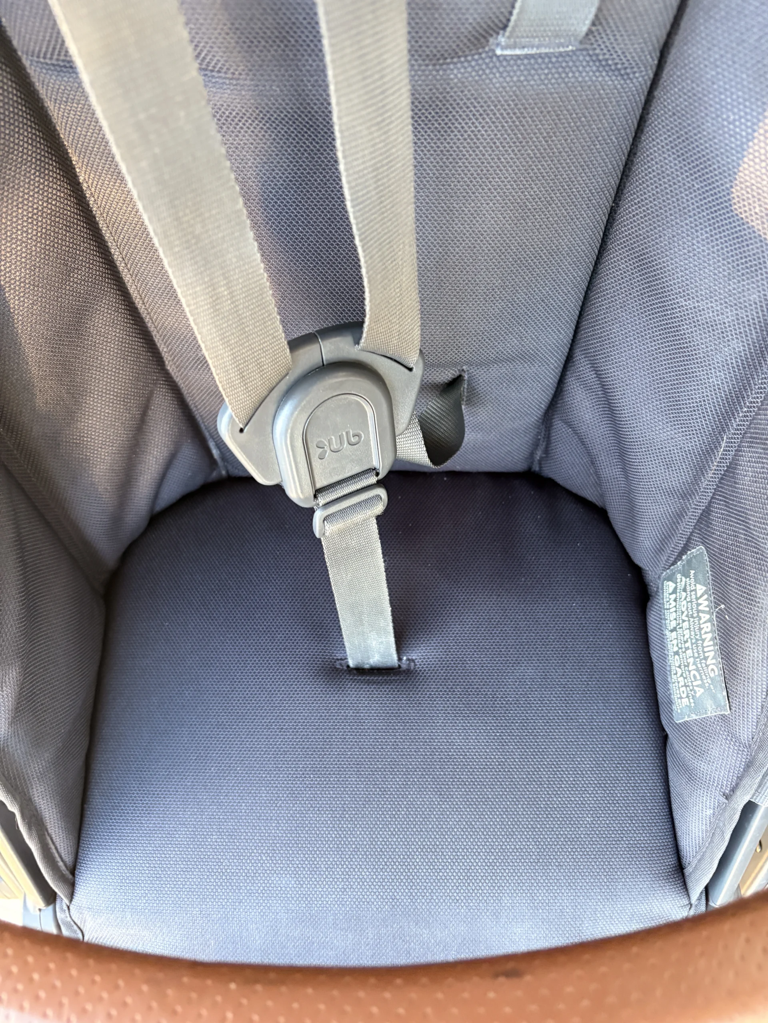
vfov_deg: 67.3
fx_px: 769
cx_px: 384
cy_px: 512
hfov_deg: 53.1
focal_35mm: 26
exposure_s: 1/60
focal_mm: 5.96
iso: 400
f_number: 1.6
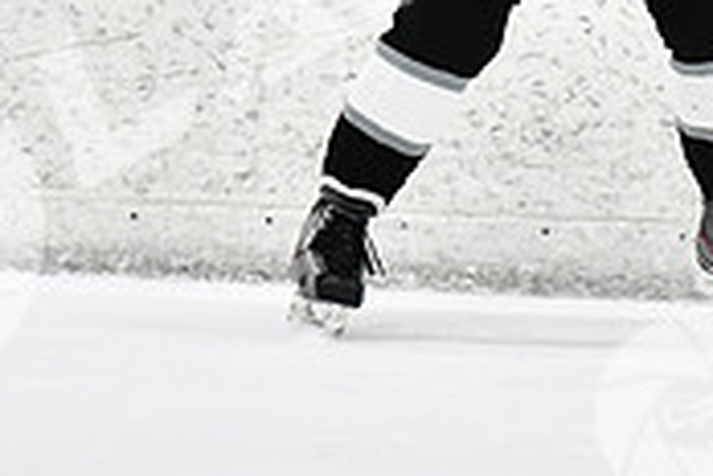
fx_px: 12873
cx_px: 586
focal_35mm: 650
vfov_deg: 2.1
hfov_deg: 3.2
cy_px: -191
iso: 5000
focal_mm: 130
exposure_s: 1/1250
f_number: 2.8
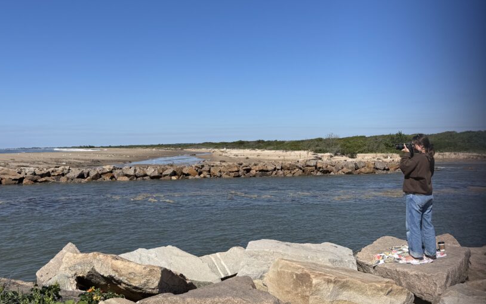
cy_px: 133
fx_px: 424
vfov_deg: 39.4
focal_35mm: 32
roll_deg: +1.0
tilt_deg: +1.3
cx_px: 253
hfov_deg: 59.6
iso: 80
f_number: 1.78
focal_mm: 6.76
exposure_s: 1/6410
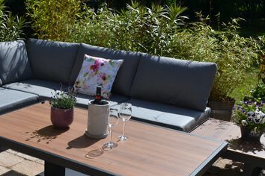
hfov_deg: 34.6
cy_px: 131
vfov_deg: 24.0
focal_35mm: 56
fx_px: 412
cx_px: 56
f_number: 8
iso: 100
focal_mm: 22
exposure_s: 1/250
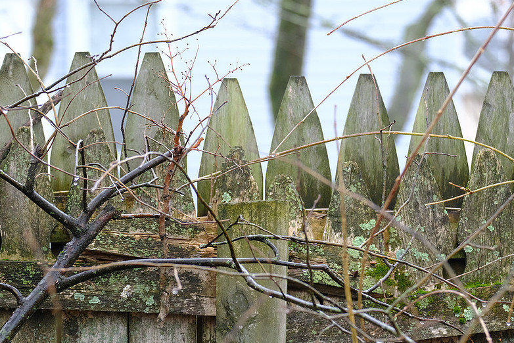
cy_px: 235
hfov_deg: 11.9
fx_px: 2471
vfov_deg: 7.9
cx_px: 214
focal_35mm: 173
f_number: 5
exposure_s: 1/300
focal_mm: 81.9
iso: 800
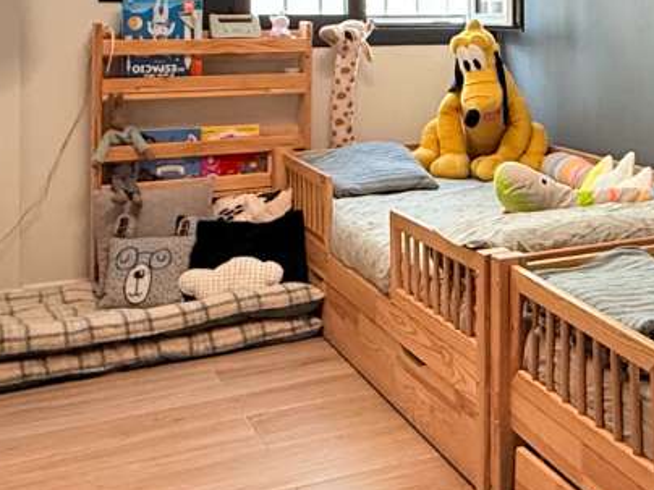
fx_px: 982
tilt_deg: -0.7
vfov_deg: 27.1
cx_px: 567
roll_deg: +0.0
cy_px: 49
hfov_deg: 35.1
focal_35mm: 52
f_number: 2.2
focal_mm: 2.22
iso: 160
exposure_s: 1/99
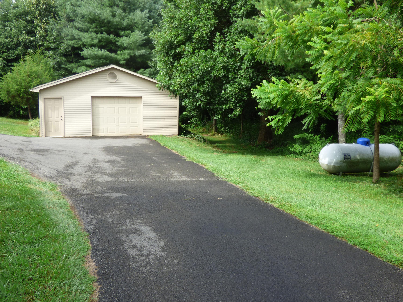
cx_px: 202
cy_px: 151
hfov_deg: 51.4
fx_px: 419
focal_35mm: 36
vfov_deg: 39.6
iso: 100
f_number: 3.4
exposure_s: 1/400
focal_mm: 6.18
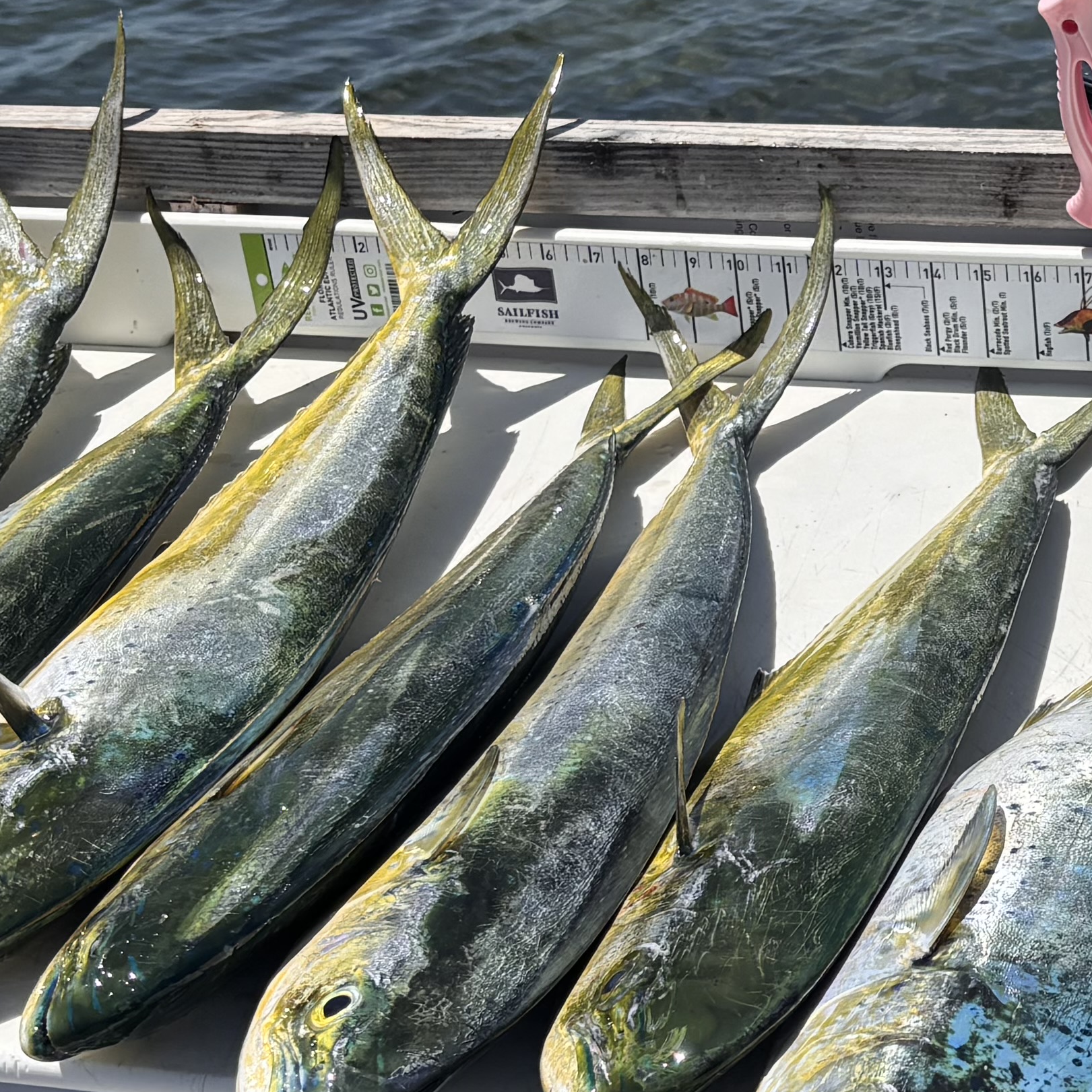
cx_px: 1039
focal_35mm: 81
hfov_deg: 20.8
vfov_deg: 21.4
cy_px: 489
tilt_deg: -24.2
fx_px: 2891
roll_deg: +3.9
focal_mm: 5.96
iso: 50
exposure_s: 1/5952
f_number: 1.6
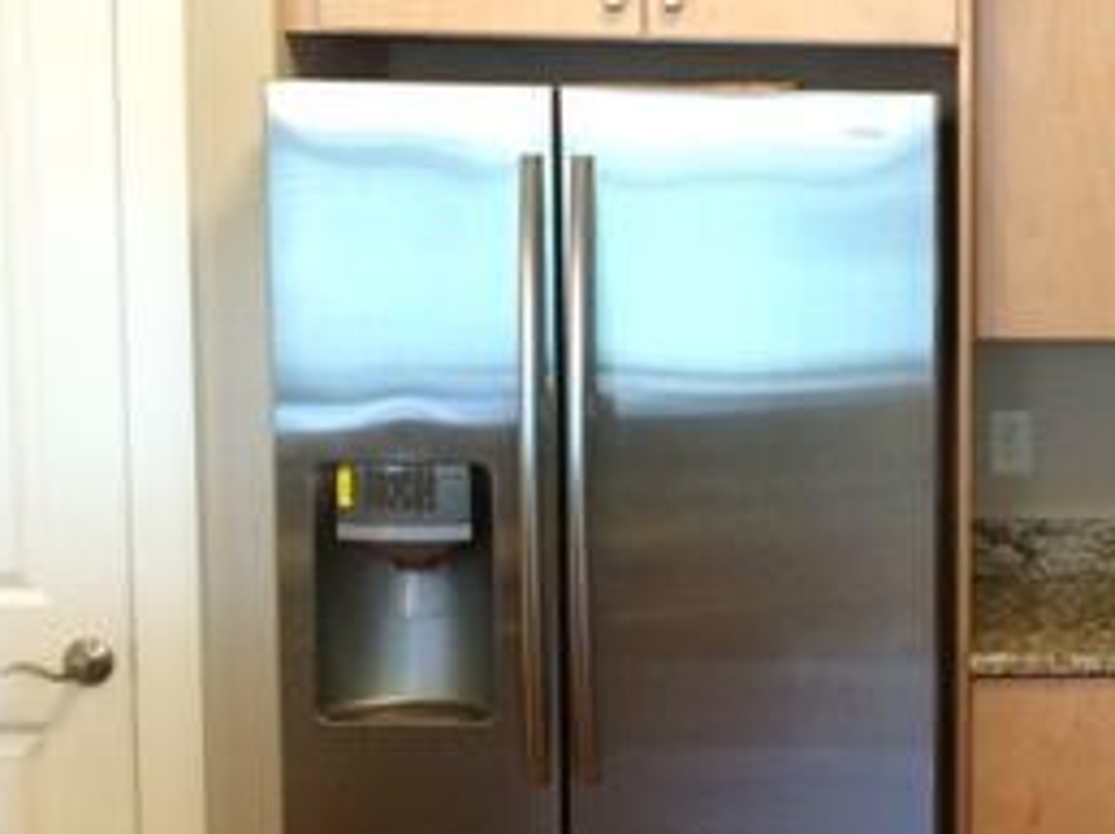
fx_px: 2317
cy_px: 376
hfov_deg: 24.8
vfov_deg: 20.4
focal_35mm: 72
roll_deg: -2.6
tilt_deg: -9.7
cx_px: 1288
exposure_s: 1/30
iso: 200
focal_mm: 4.15
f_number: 2.2
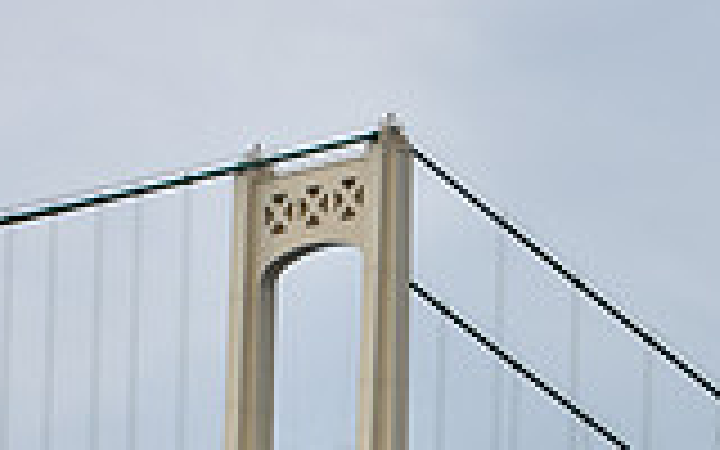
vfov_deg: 4.3
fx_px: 5808
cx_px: 821
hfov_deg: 7.0
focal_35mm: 296
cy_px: 1215
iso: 250
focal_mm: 80
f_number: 5.6
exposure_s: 1/800
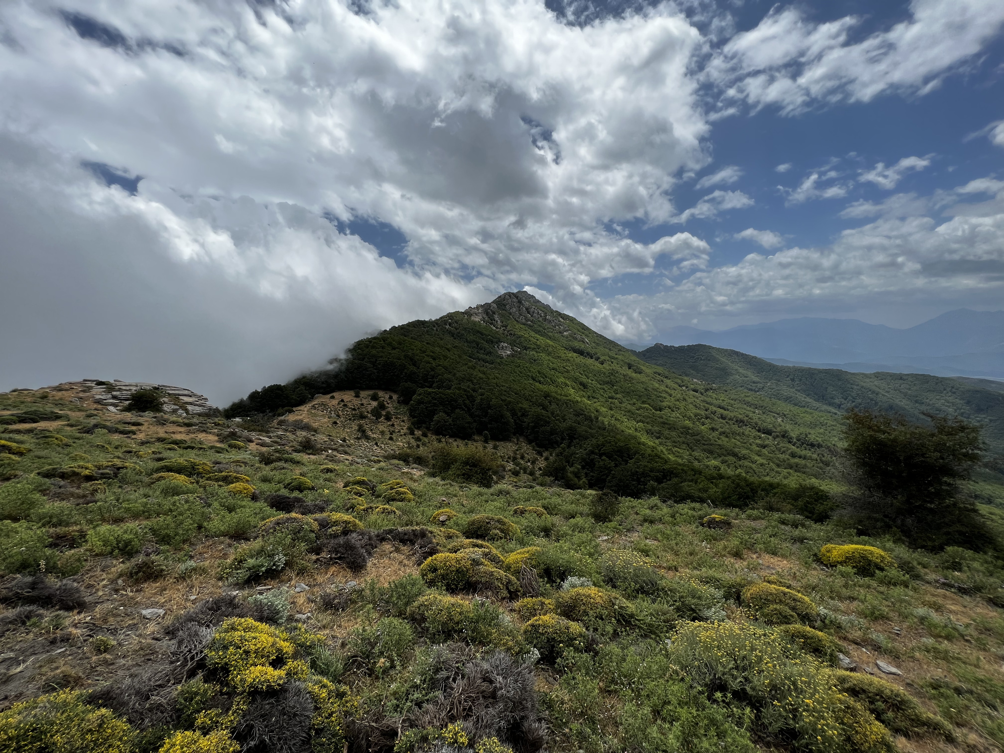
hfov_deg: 106.2
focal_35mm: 13
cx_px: 502
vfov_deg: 89.9
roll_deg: +1.2
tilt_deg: -5.9
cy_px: 376
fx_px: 377
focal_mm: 1.57
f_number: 1.8
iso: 40
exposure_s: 1/3922
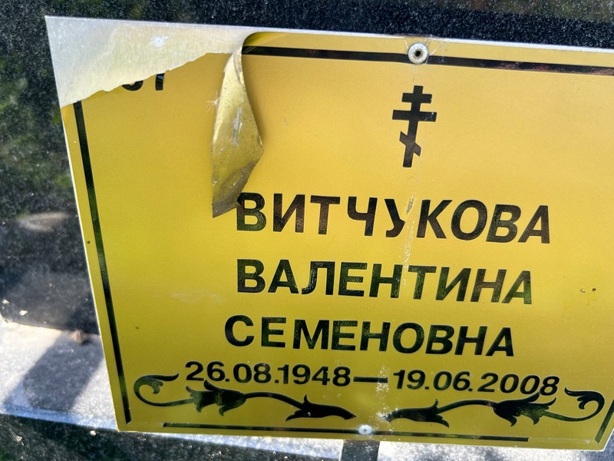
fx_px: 461
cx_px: 307
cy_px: 230
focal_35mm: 26
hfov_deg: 67.3
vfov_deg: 53.1
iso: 40
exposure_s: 1/291
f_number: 1.5
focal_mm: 5.7
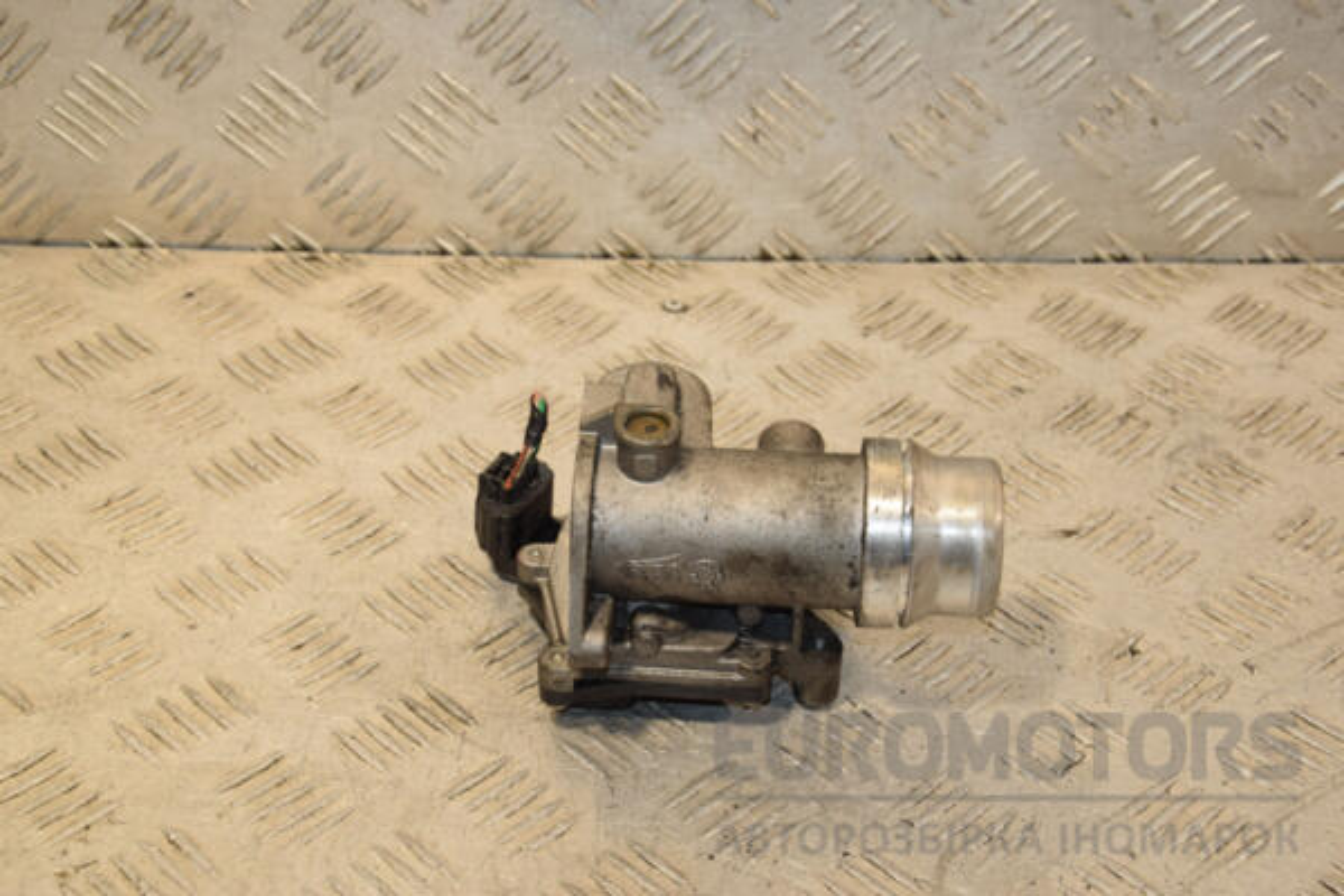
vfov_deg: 20.2
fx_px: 2520
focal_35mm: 68
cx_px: 672
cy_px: 448
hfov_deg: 29.9
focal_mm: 45
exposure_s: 1/200
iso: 800
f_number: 8
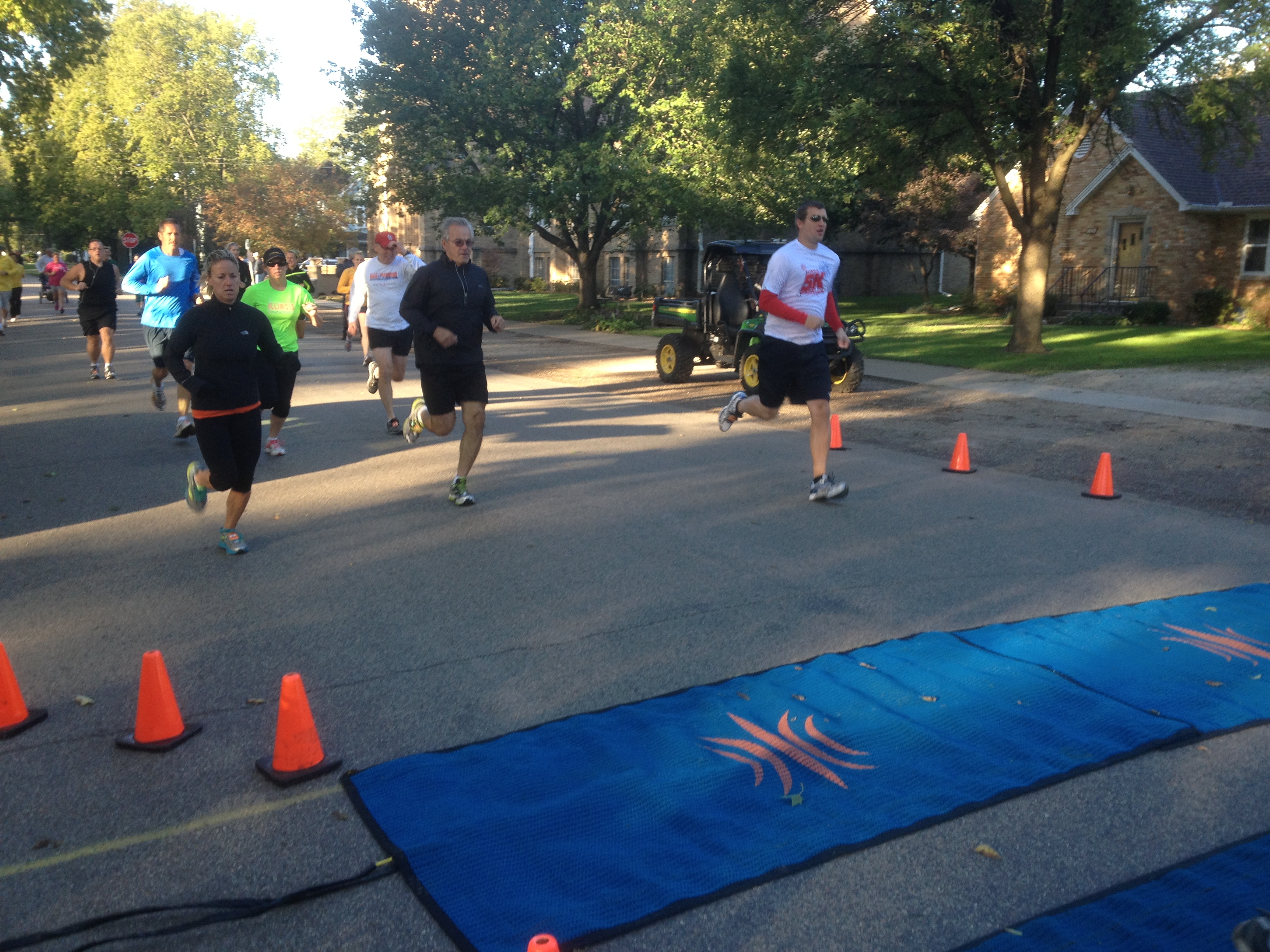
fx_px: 1284
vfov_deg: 40.7
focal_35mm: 35
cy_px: 476
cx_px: 635
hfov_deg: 52.6
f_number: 2.4
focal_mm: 4.28
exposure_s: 1/121
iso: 50
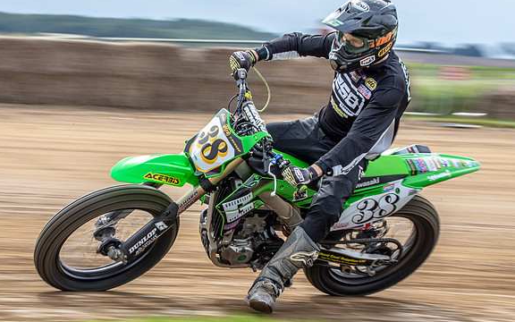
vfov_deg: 8.5
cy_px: 126
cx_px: 203
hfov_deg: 13.5
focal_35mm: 155
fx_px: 2175
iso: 125
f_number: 10
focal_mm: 78
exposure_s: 1/100
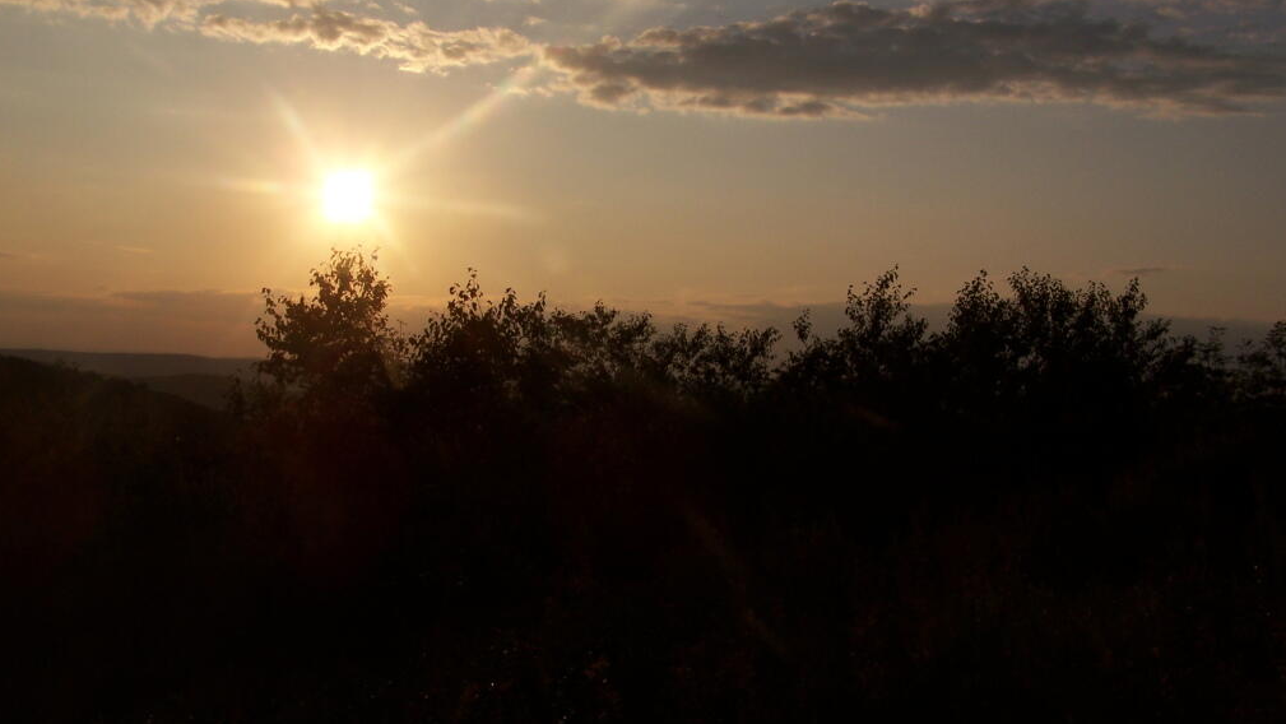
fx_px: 1432
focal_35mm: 42
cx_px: 644
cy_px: 372
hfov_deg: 48.3
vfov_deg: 28.4
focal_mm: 6.3
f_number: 5.6
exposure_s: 1/1600
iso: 80
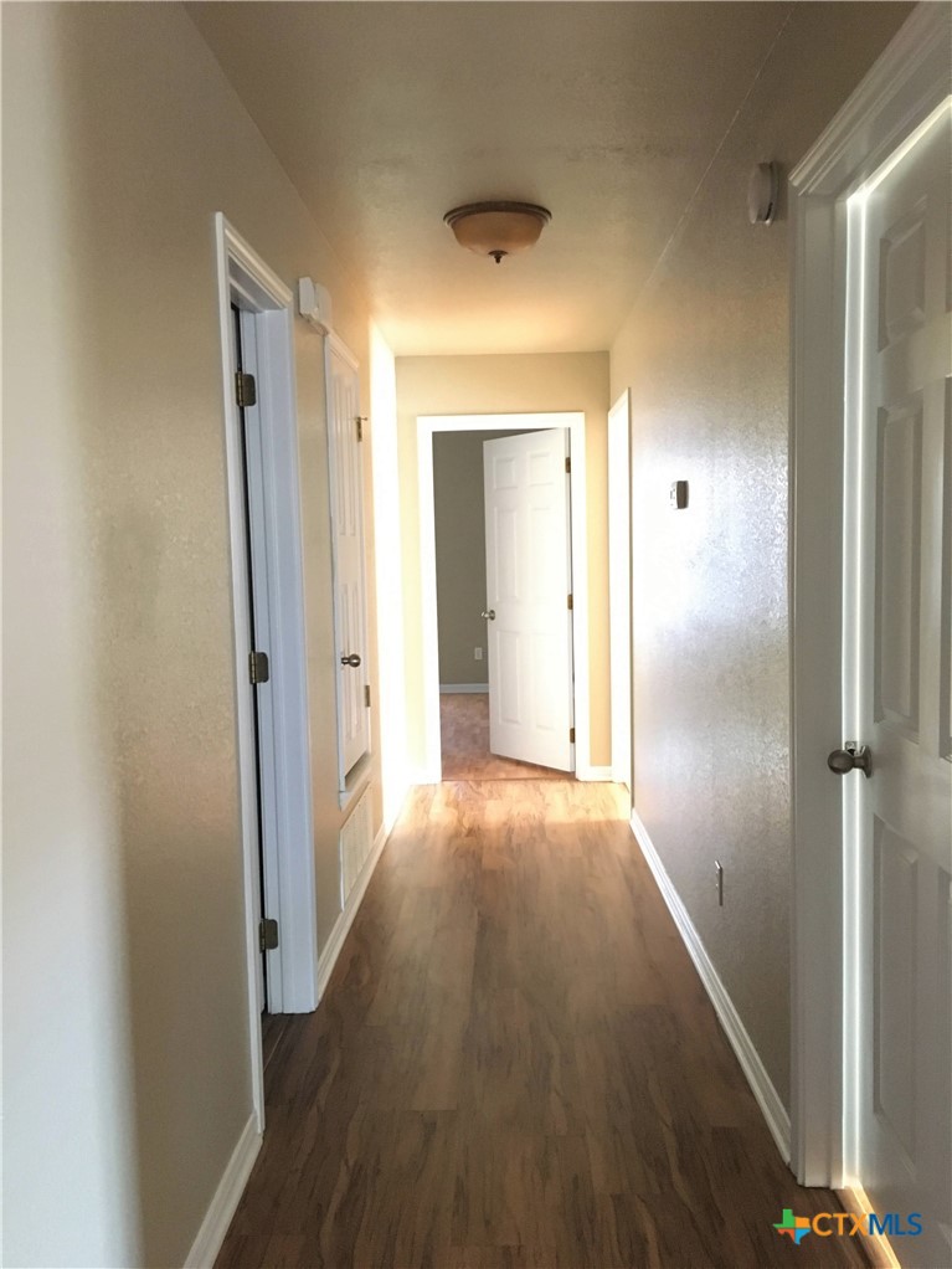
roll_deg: +0.5
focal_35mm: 29
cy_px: 634
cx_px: 476
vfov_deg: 61.6
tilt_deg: -4.6
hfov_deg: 48.2
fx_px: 1063
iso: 320
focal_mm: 4.15
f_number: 2.2
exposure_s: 1/15
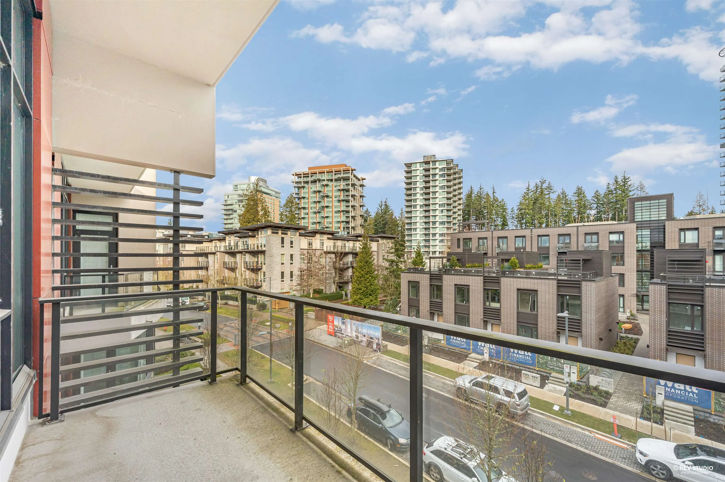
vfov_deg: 81.1
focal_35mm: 14
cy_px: 241
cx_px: 362
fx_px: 282
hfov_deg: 104.3
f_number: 11
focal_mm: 14
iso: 100
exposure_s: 1/100
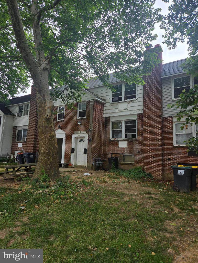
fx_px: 175
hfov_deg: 58.9
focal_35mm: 23
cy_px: 132
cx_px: 99
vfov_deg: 73.9
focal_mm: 5.4
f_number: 1.8
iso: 80
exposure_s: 1/684
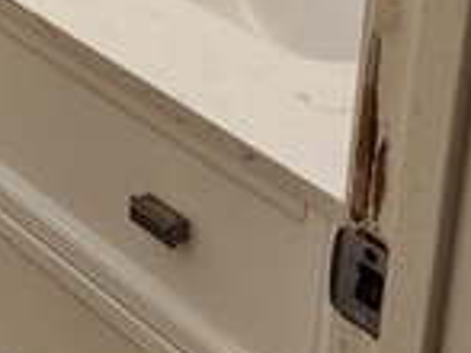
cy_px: -218
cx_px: -260
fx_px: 1631
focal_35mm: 120
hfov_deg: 15.1
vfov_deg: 11.7
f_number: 1.8
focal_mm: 5.4
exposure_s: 1/120
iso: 100
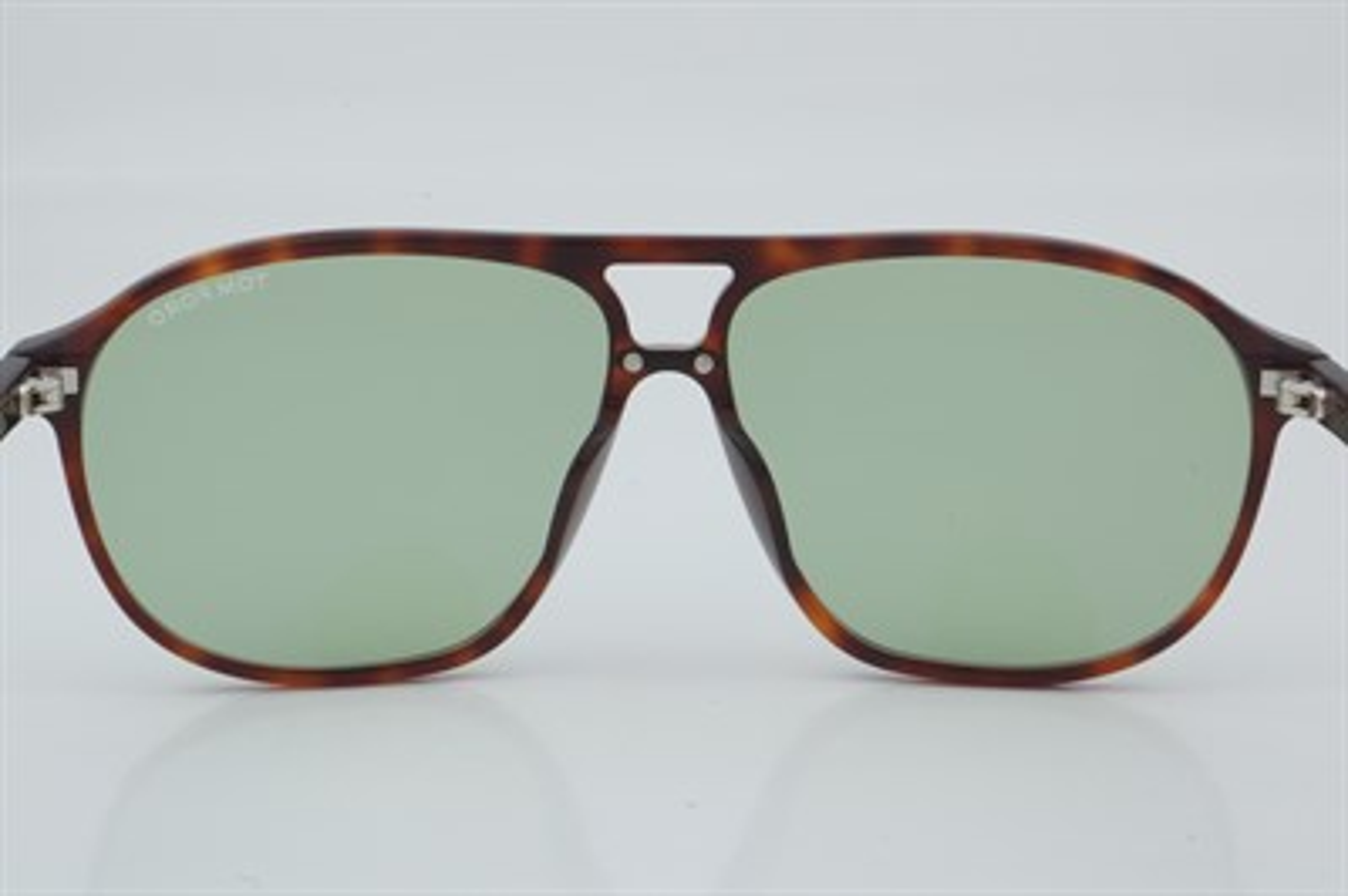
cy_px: 448
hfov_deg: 27.0
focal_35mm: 75
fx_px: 2806
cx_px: 674
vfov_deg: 18.2
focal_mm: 50
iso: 100
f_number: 29
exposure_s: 1/4
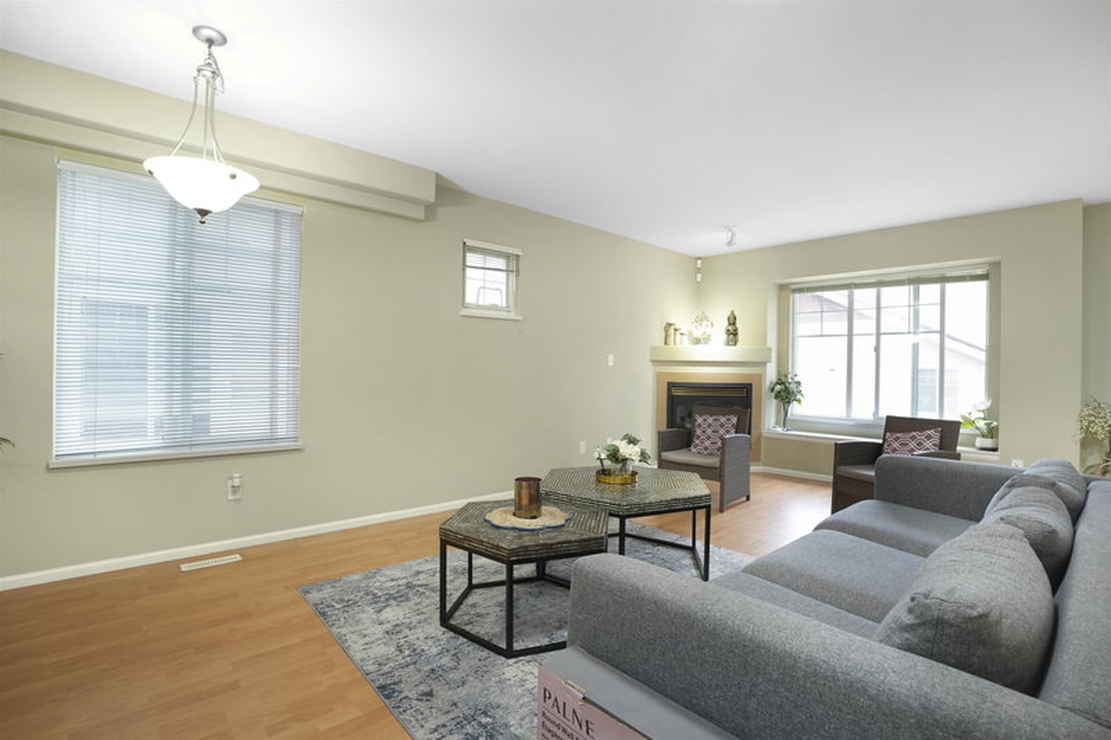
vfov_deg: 71.7
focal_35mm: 17
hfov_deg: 94.6
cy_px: 370
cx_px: 556
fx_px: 512
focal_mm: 16.6
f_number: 7.1
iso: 800
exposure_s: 1/13
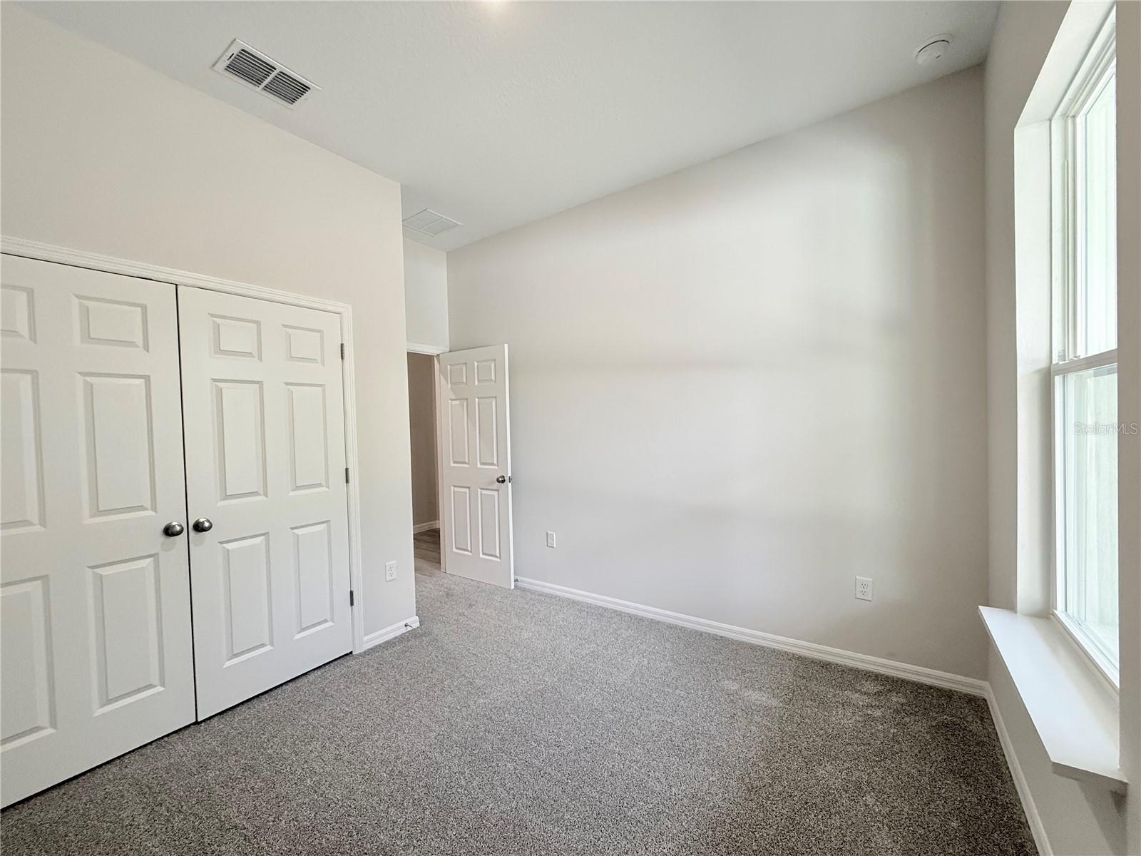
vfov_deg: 85.7
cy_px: 428
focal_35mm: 14
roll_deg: +1.5
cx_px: 570
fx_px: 461
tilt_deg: -0.4
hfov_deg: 102.1
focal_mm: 2.22
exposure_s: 1/120
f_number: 2.2
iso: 200
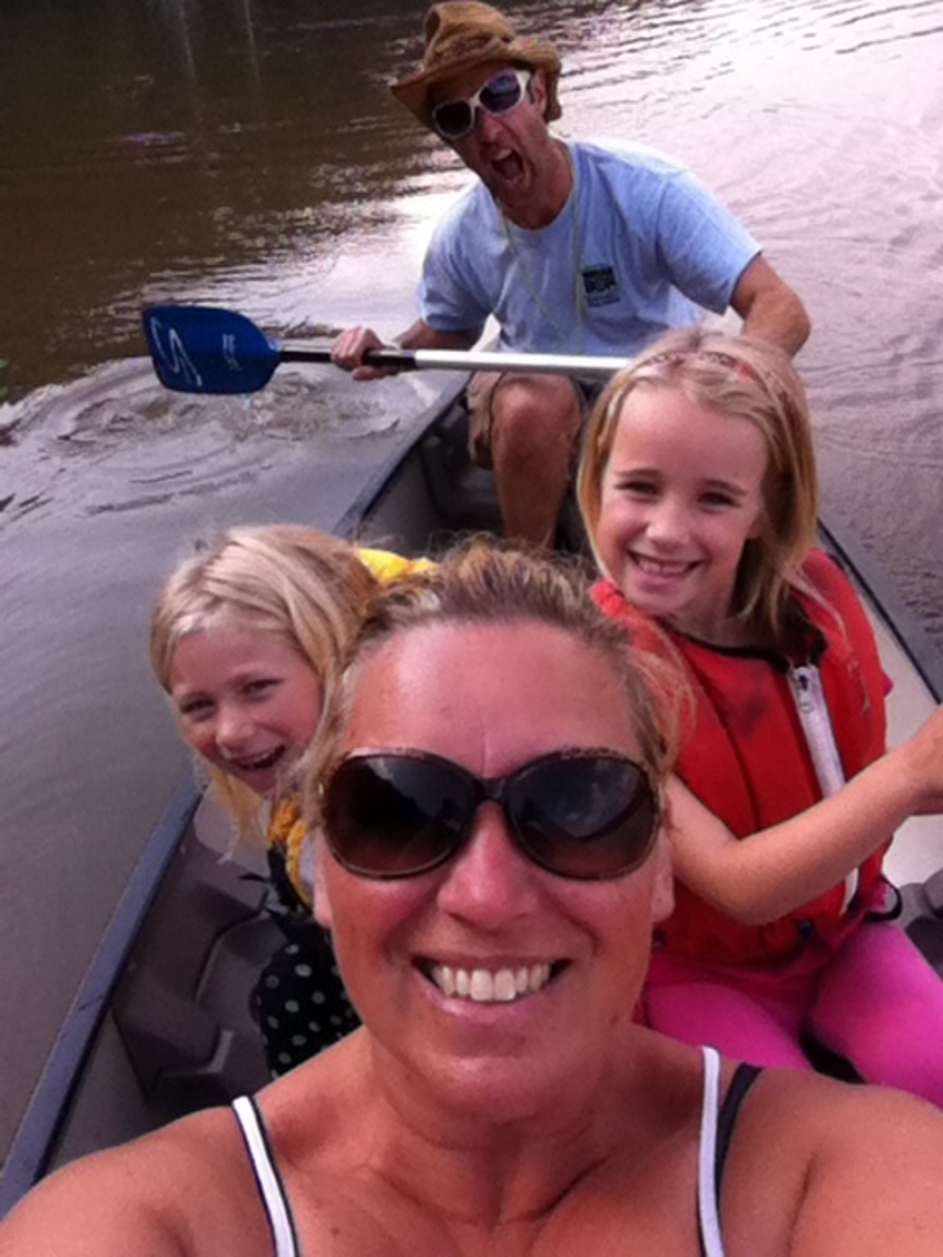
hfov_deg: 40.7
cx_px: 472
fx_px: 1271
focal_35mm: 35
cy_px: 628
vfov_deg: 52.6
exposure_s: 1/1444
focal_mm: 3.85
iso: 125
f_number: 2.4
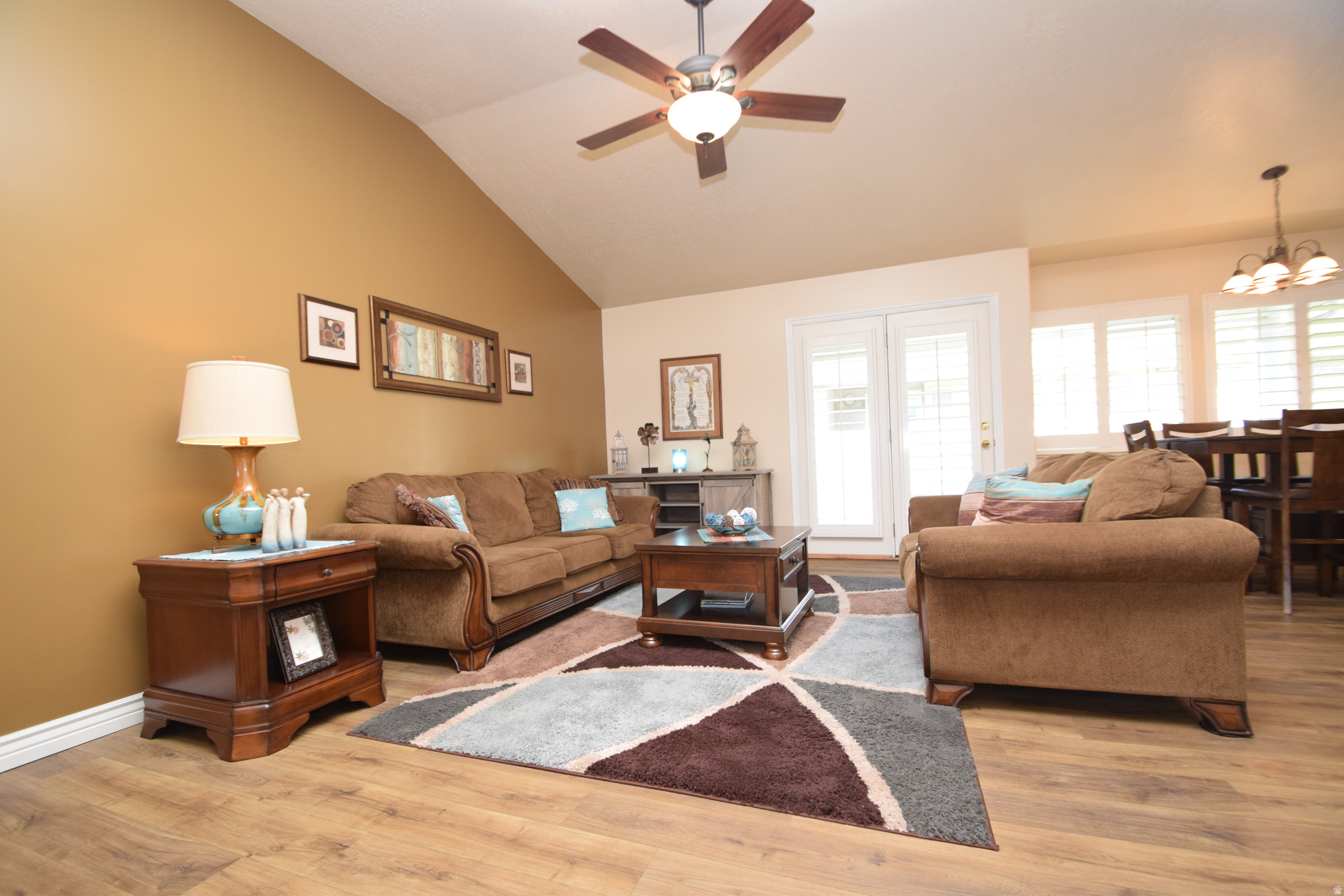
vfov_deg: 77.3
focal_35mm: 15
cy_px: 448
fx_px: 560
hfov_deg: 100.4
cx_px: 672
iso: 800
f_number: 5
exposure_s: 1/100
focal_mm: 10
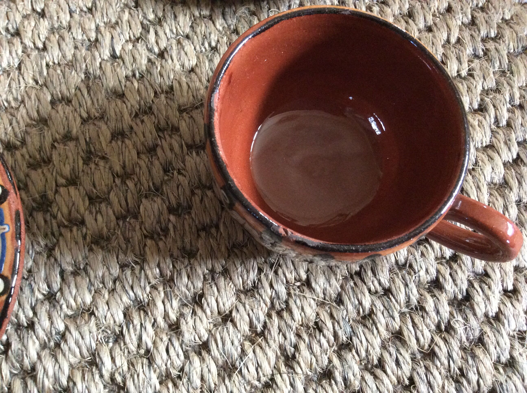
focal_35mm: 32
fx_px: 486
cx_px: 264
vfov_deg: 44.1
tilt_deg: -73.2
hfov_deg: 56.9
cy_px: 196
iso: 320
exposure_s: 1/20
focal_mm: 3.3
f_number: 2.4
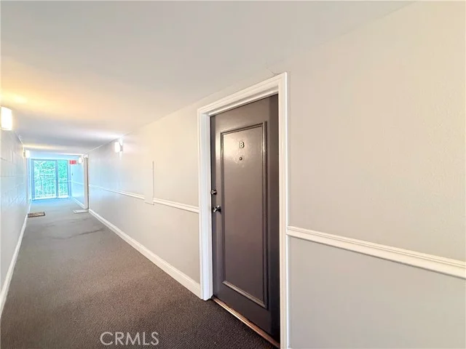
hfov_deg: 102.1
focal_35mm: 14
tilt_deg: -0.1
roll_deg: +0.2
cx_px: 233
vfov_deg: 85.7
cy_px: 174
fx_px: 188
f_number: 2.2
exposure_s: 1/60
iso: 640
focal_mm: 2.22
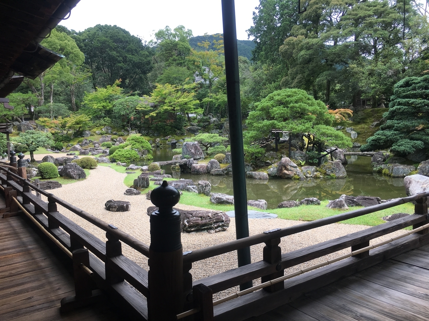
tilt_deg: -3.5
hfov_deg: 61.7
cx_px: 214
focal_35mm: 29
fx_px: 359
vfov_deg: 48.2
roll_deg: +2.6
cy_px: 160
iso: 25
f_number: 2.2
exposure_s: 1/418
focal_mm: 4.15
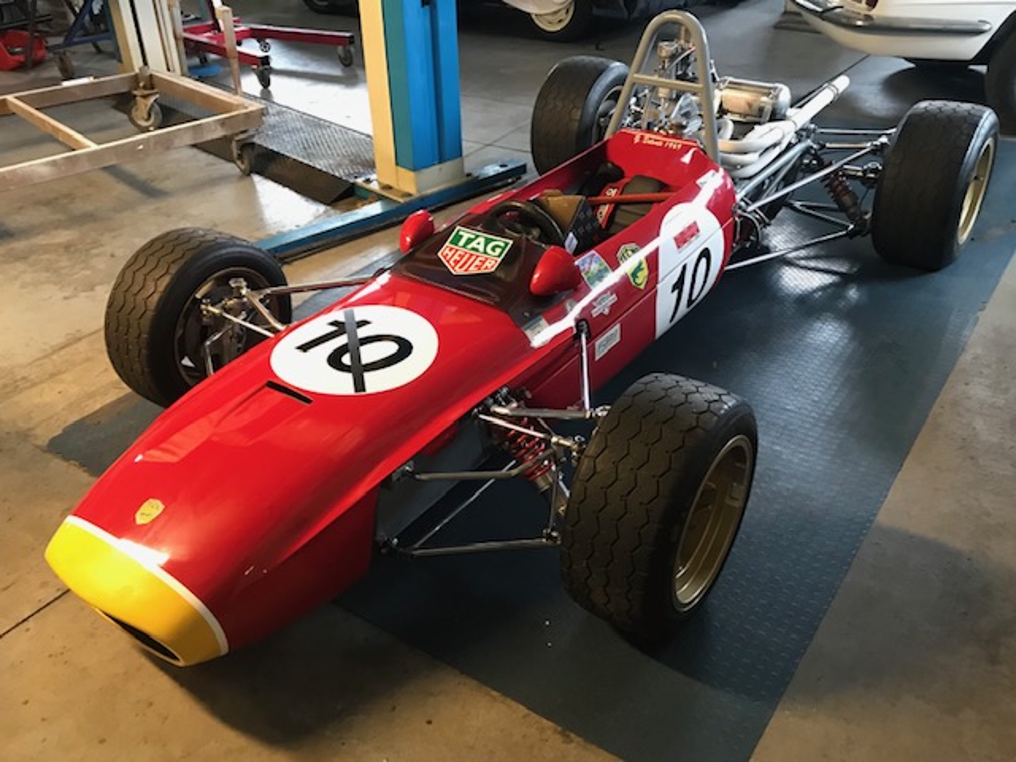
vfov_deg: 49.7
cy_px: 381
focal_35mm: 28
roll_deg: +1.3
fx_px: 822
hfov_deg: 63.4
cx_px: 508
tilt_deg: -30.5
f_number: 1.8
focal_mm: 3.99
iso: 100
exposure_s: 1/11
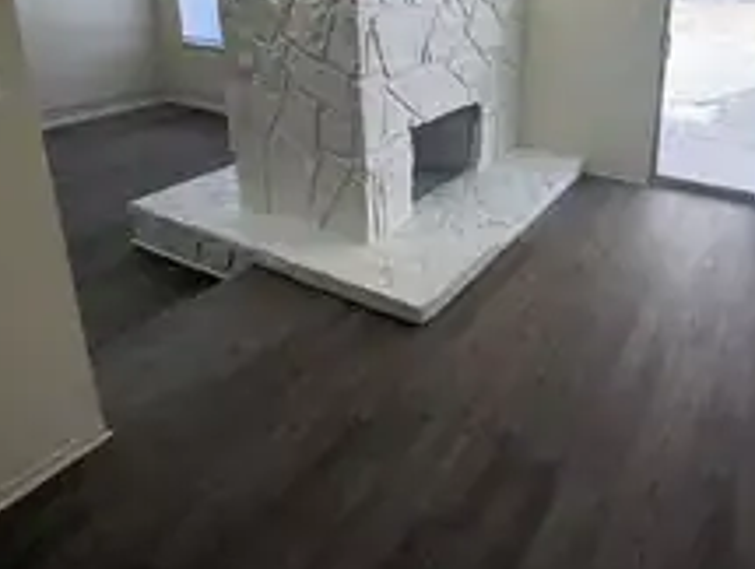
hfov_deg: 64.5
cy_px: 109
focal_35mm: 26
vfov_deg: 49.9
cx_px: 534
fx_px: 568
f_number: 2.2
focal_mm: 2.22
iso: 100
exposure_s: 1/120
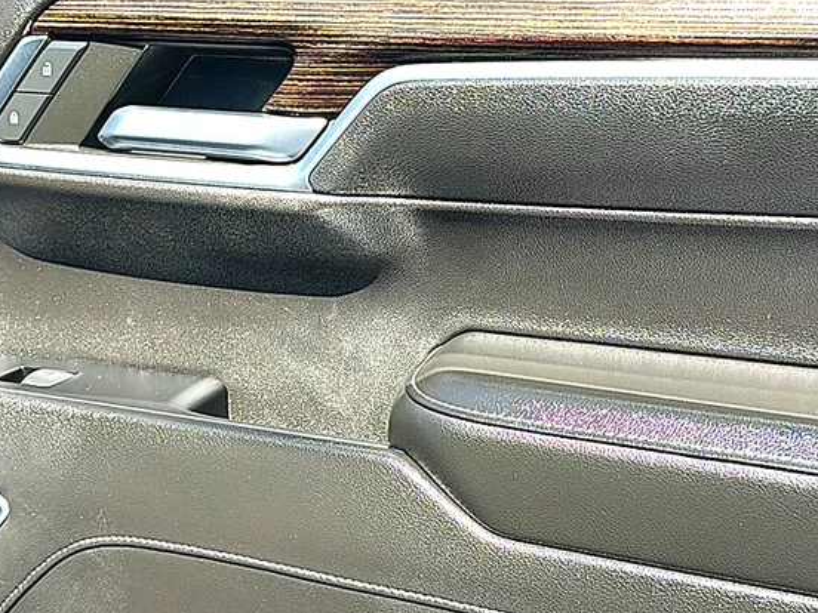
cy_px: 338
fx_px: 1229
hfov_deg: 36.7
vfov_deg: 28.0
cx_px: 319
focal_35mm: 52
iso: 80
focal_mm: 6.86
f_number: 1.78
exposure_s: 1/719
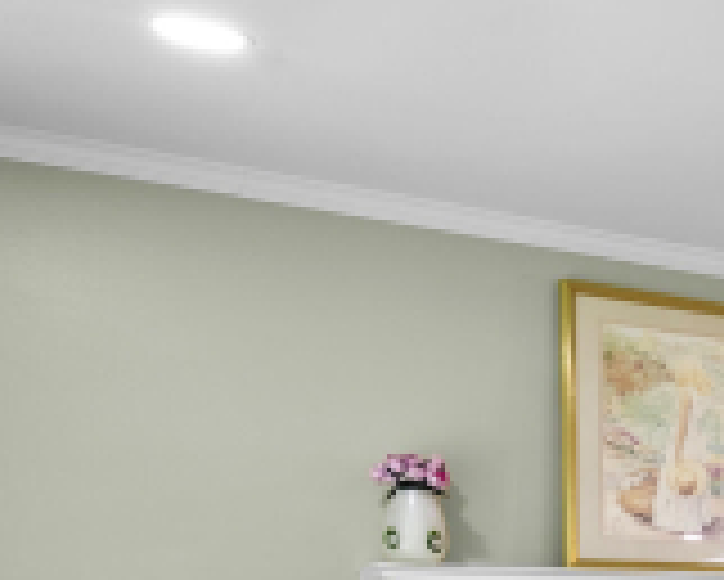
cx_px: 1558
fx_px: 1501
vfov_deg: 21.0
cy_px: 611
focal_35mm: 70
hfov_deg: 17.0
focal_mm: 16
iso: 400
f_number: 11
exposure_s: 1/2
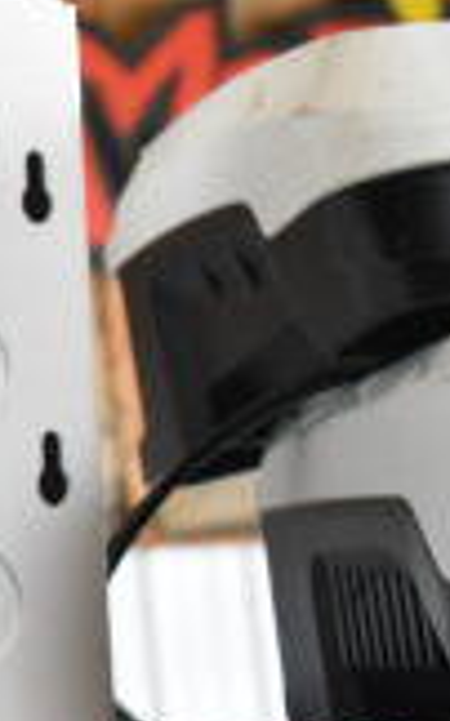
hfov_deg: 9.5
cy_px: 332
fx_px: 2261
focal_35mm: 115
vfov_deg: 18.1
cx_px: -793
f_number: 6.3
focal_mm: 20
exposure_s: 1/160
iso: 1600
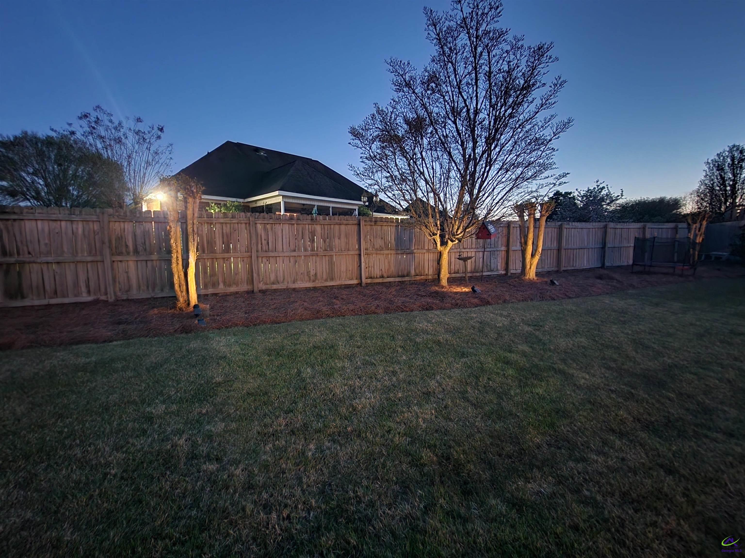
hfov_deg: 106.2
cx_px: 372
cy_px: 279
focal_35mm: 13
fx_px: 280
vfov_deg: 89.9
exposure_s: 1/4
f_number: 2.2
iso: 1000
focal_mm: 2.2
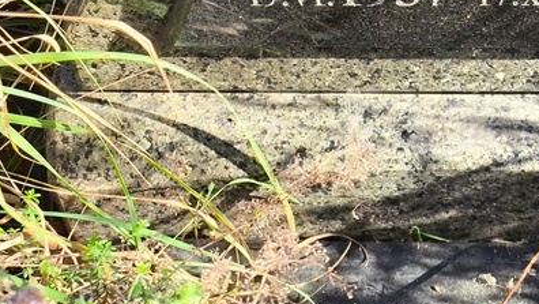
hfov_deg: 19.4
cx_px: 385
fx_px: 1573
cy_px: -86
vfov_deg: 10.8
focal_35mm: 110
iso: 50
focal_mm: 4.71
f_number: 1.7
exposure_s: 1/257
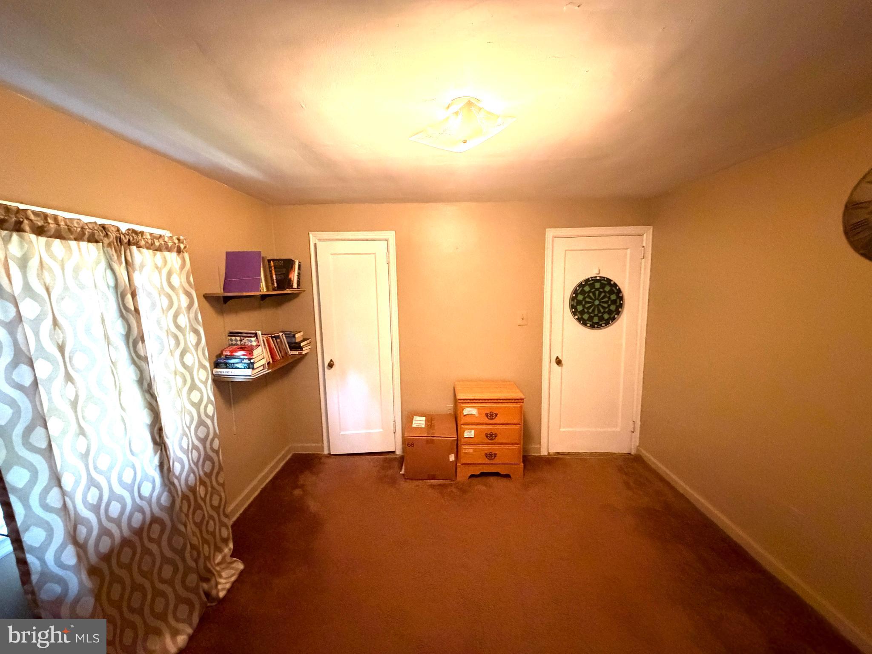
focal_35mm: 14
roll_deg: +2.5
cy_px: 327
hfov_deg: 102.1
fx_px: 353
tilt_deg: -6.8
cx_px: 436
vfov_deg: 85.7
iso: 1250
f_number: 2.2
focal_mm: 2.22
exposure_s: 1/60
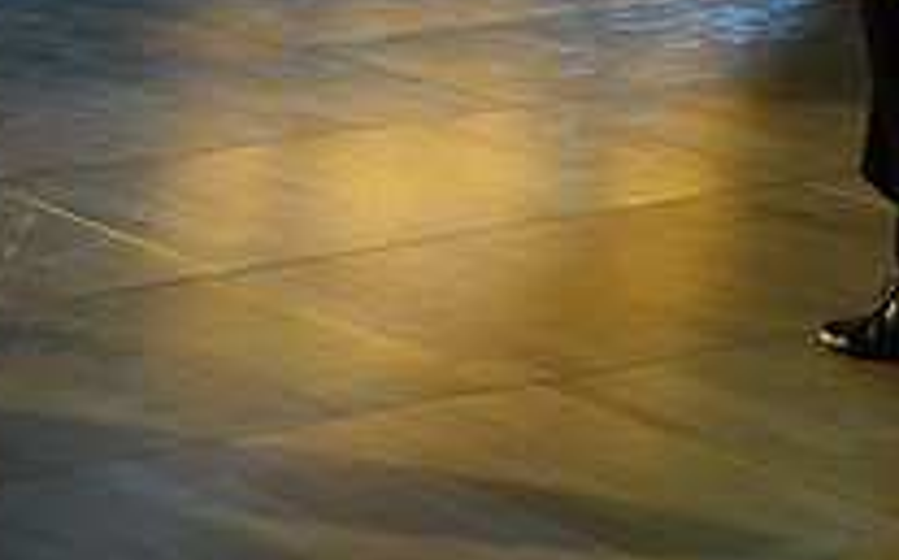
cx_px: 1055
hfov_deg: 11.6
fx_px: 4333
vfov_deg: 7.3
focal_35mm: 177
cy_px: -263
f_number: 4.5
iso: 2000
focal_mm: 62
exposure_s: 1/60
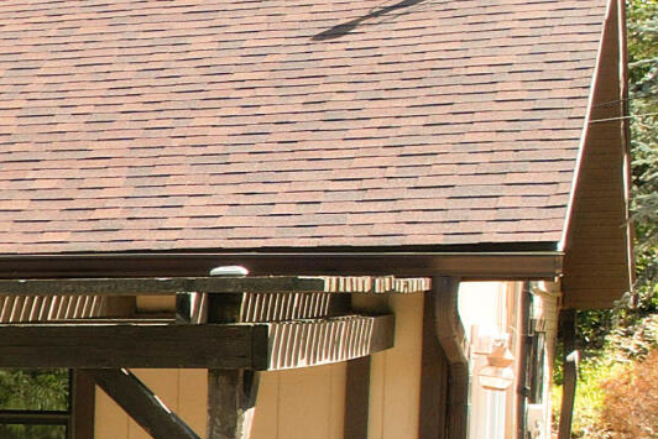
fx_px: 2267
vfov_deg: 10.9
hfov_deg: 12.4
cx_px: -987
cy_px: 495
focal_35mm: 124
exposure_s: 1/500
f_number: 2.8
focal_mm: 8.38
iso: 100
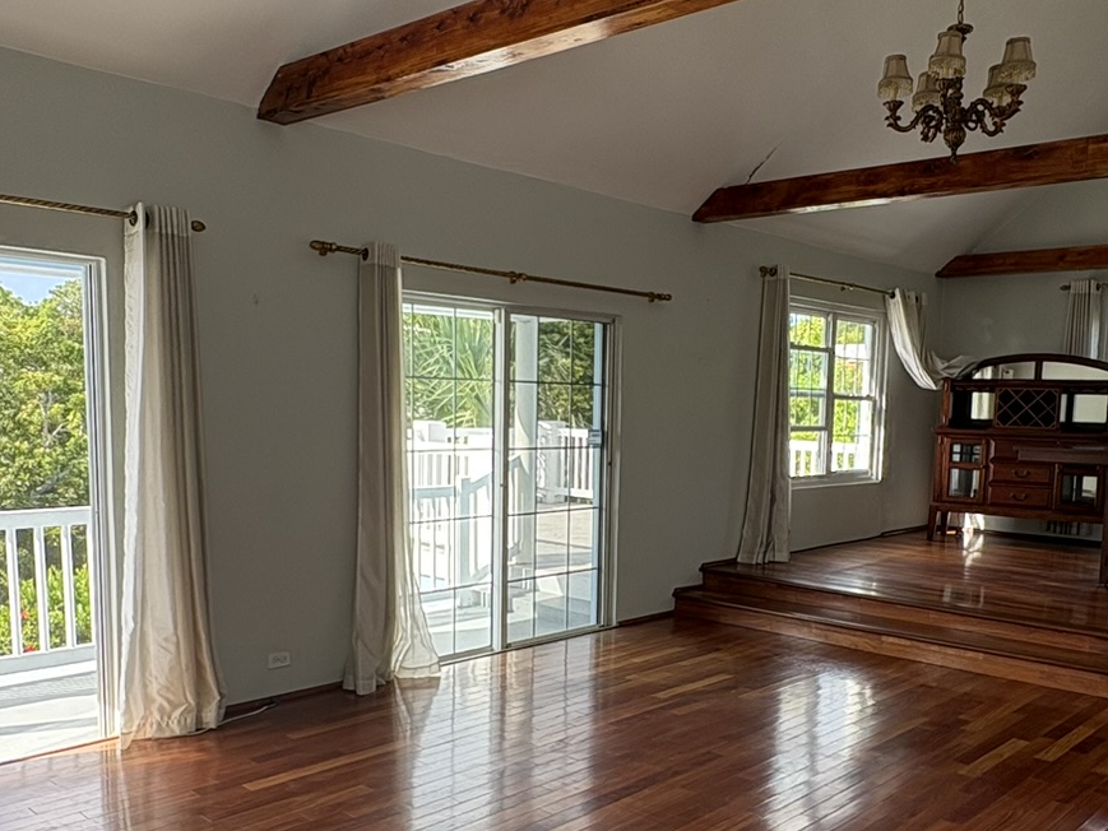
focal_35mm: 33
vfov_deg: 42.6
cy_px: 519
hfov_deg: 55.2
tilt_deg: -6.4
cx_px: 617
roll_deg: -0.9
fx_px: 1056
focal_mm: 2.22
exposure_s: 1/220
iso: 64
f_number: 2.2
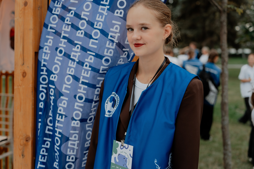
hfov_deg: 41.1
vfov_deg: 28.1
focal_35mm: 48
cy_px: 84
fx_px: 339
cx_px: 127
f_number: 2.8
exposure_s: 1/1000
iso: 250
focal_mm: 48
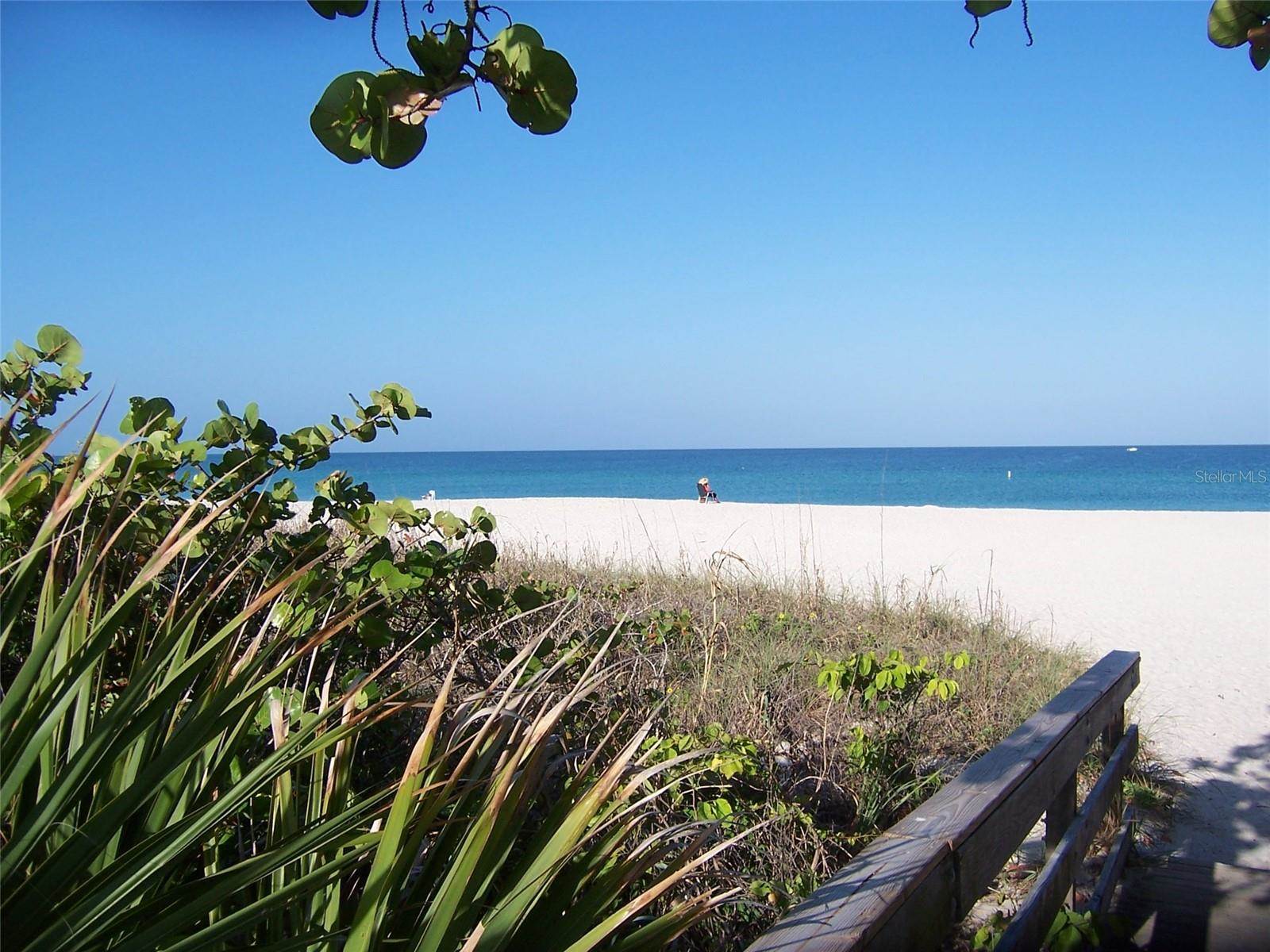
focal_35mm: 33
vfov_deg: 42.9
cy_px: 476
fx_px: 1211
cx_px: 635
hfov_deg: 55.4
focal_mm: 5.5
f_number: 3.4
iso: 80
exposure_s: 1/1000
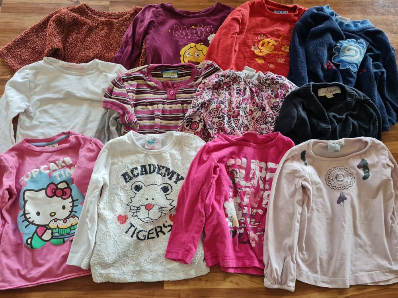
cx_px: 199
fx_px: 299
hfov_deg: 67.3
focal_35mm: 26
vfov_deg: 53.1
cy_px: 149
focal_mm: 5.4
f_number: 1.8
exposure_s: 1/100
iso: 250
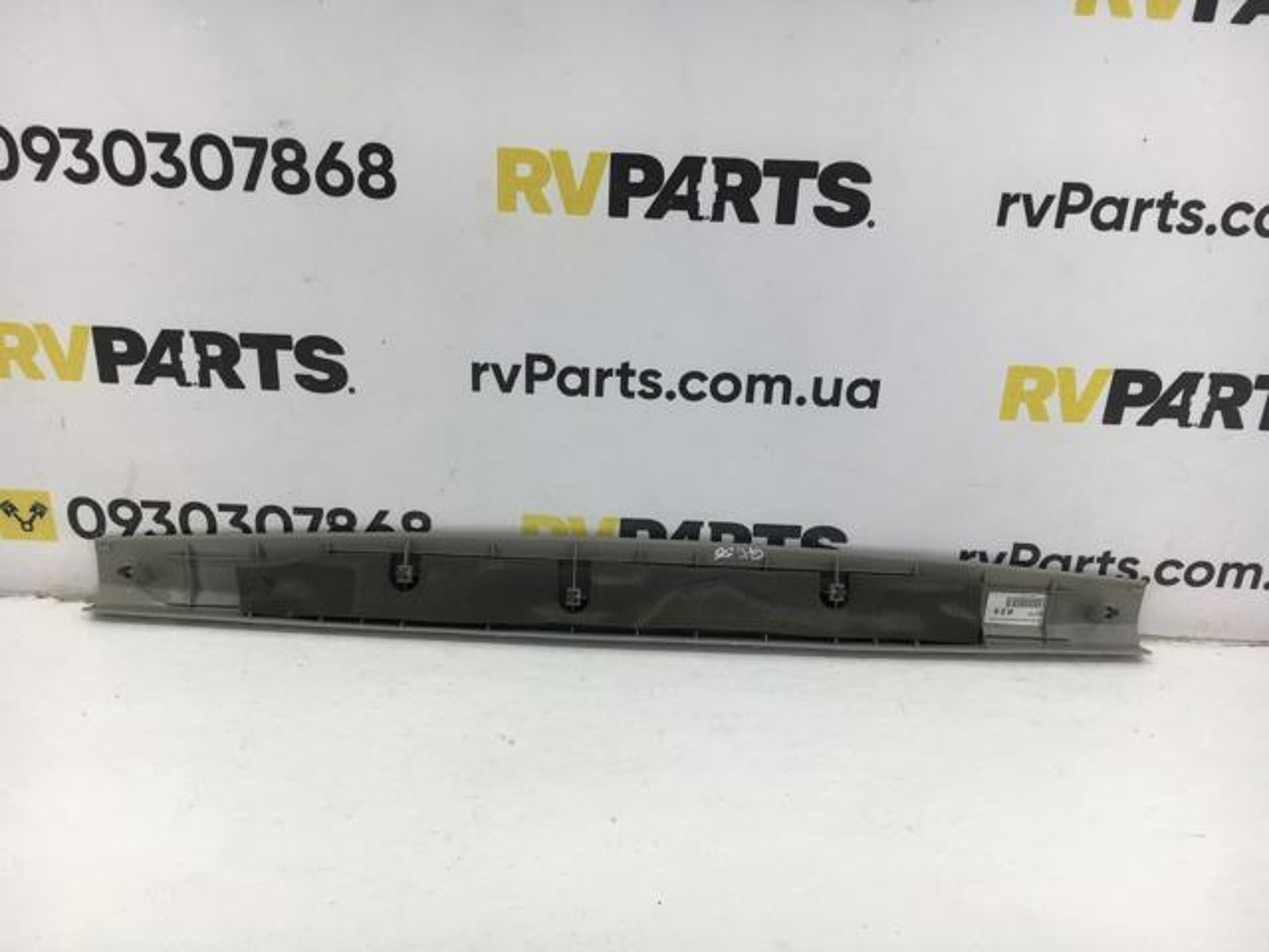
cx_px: 634
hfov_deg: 61.7
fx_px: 1063
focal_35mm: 29
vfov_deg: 48.2
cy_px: 476
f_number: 2.2
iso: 40
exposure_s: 1/100
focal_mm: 4.15
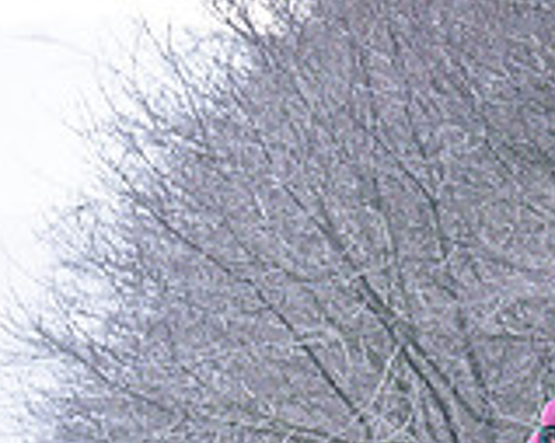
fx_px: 25921
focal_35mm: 1579
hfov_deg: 1.2
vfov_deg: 1.0
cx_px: 1059
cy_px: 952
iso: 400
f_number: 2.8
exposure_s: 1/1600
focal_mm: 190
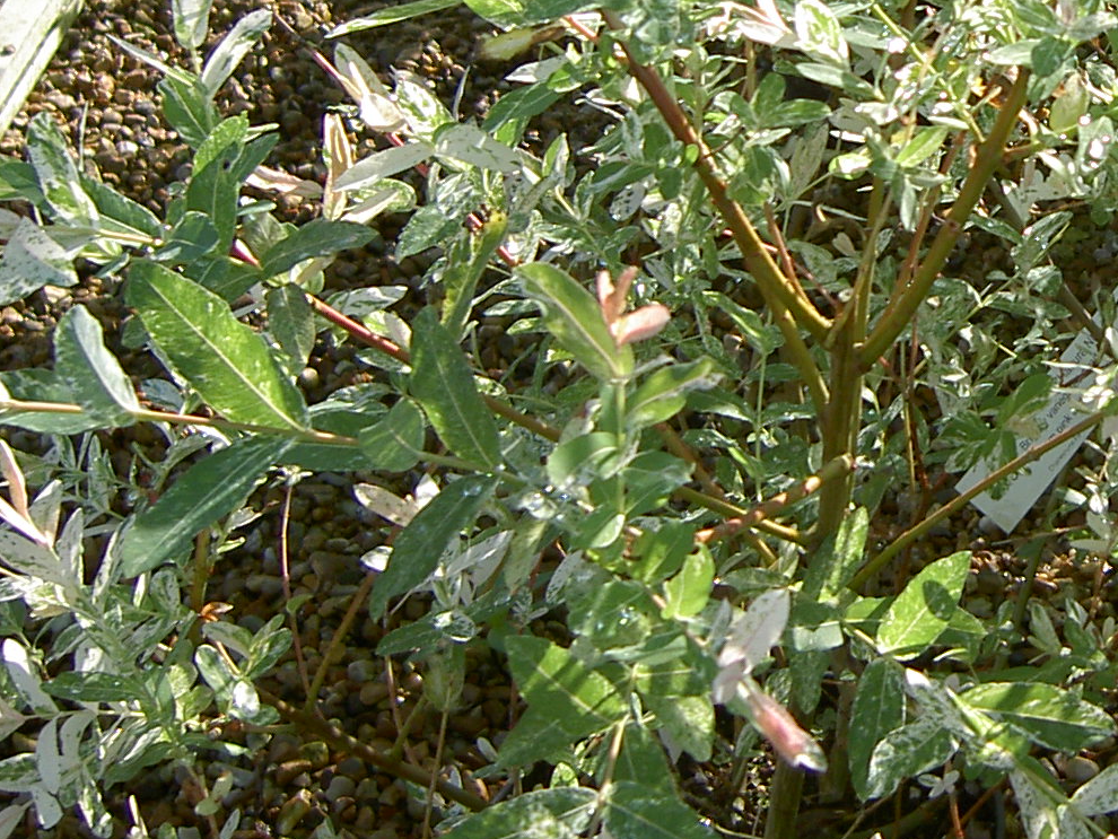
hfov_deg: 21.0
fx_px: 2875
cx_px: 1208
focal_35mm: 89
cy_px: 191
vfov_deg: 16.5
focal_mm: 5.6
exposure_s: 1/200
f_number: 2.8
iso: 50
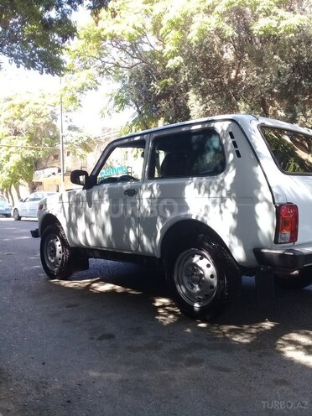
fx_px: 373
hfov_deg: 45.4
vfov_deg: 58.4
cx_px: 156
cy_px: 208
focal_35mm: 31
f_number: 2.2
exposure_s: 1/120
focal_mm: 3.3
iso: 50
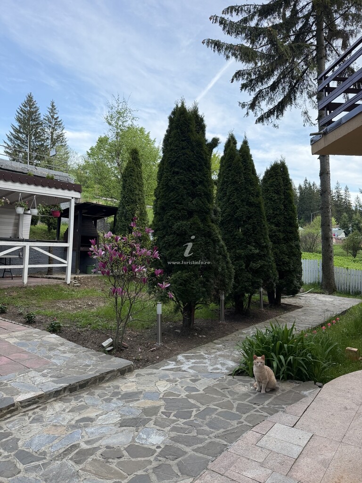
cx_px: 181
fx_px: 335
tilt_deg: +2.9
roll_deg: -0.2
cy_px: 242
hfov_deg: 56.8
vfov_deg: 71.6
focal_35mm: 24
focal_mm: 6.76
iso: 100
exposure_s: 1/602
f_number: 1.78
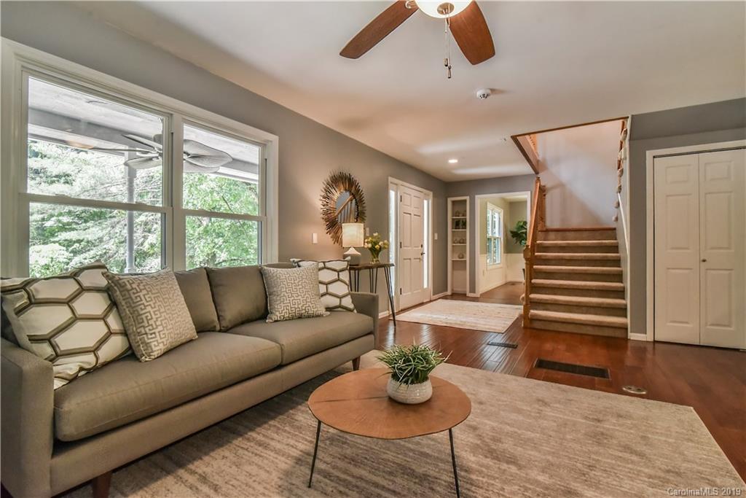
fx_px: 332
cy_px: 249
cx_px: 373
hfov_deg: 96.7
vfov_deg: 73.8
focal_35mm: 16
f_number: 10
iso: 4000
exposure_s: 1/100
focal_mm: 16
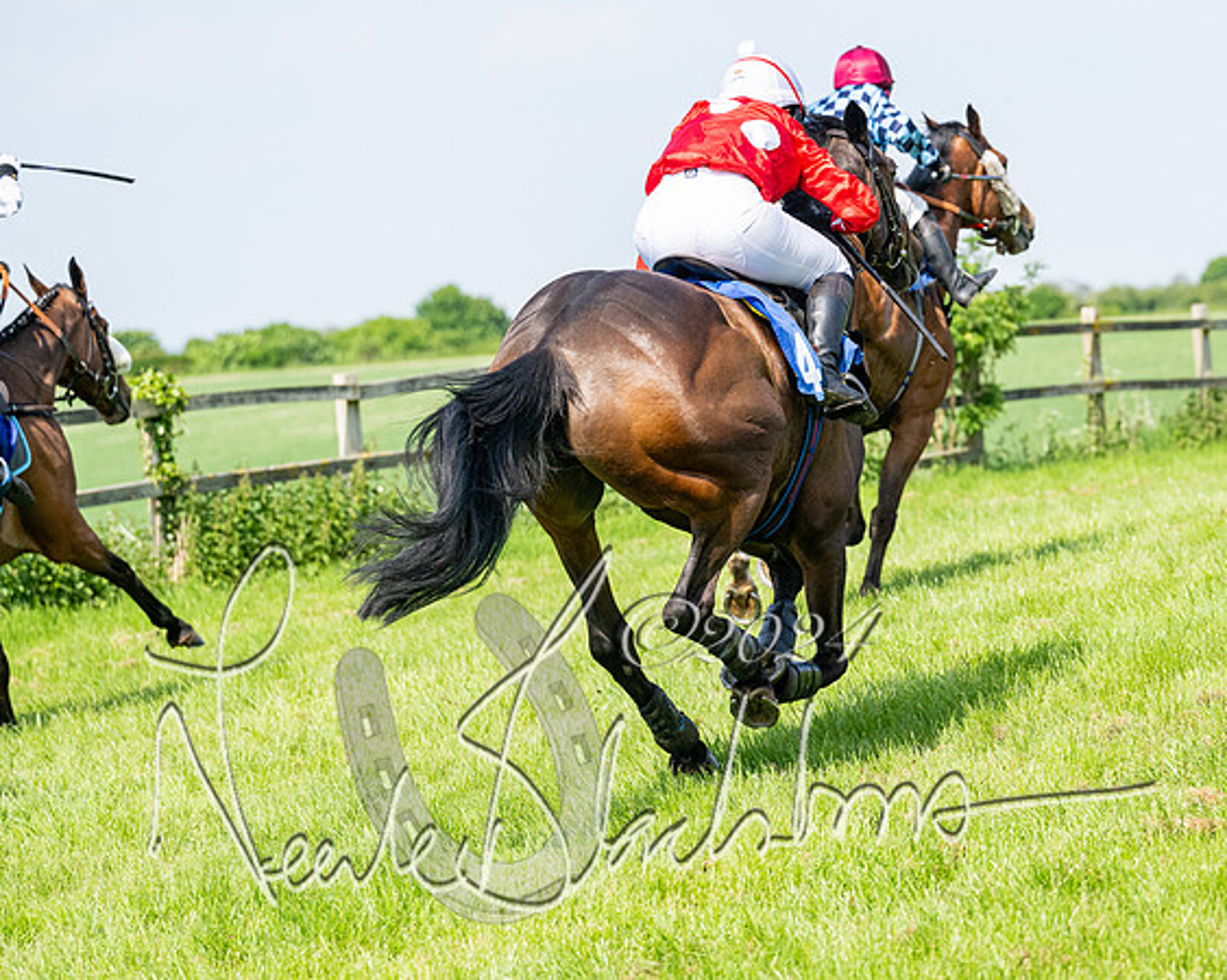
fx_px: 5364
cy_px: 534
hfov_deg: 13.0
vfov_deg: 10.4
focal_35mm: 148
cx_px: 818
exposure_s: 1/3200
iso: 400
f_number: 4
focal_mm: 104
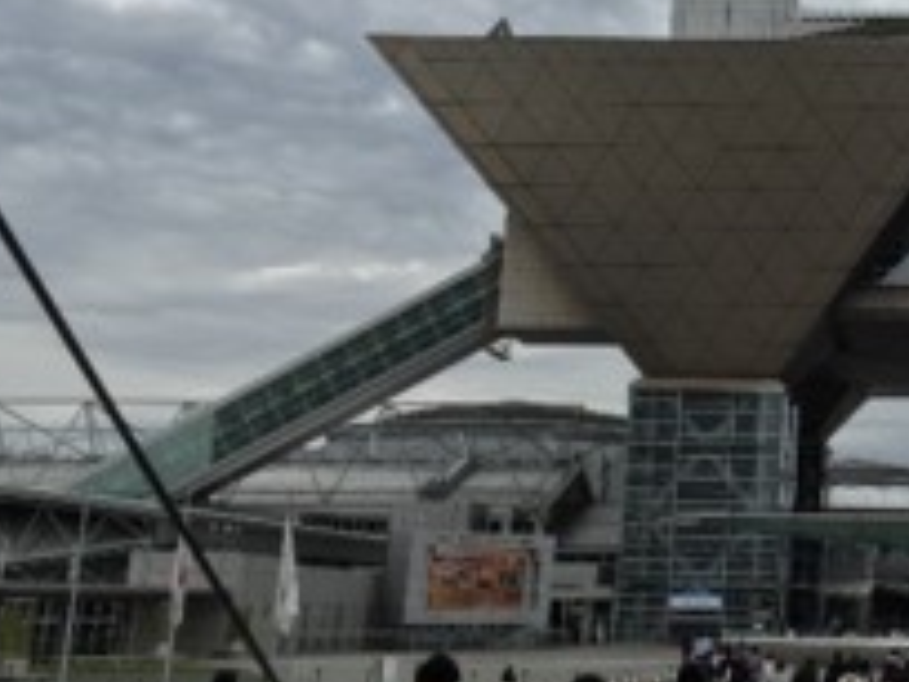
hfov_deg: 28.2
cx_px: 931
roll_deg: -1.4
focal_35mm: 64
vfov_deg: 22.6
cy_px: 129
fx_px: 1681
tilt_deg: +14.9
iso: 32
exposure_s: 1/3597
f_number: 2.2
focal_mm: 4.15
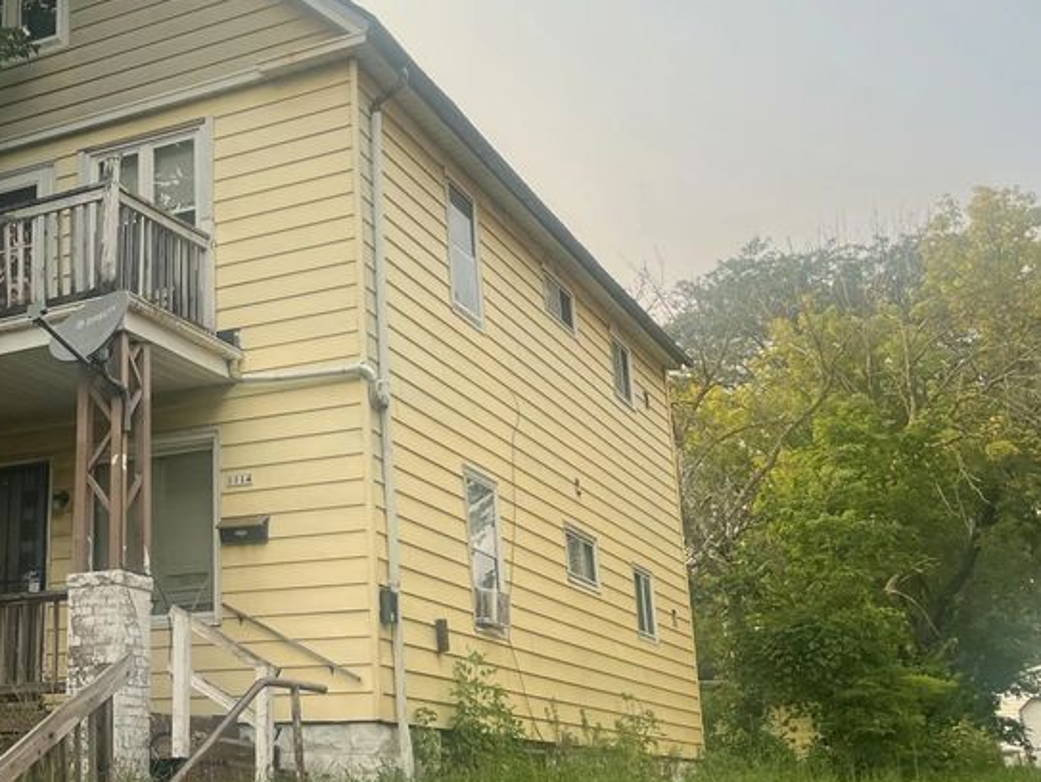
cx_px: 161
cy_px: 332
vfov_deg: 29.7
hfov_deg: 37.1
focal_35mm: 49
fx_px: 1475
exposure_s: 1/129
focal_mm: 5.7
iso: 32
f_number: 1.5
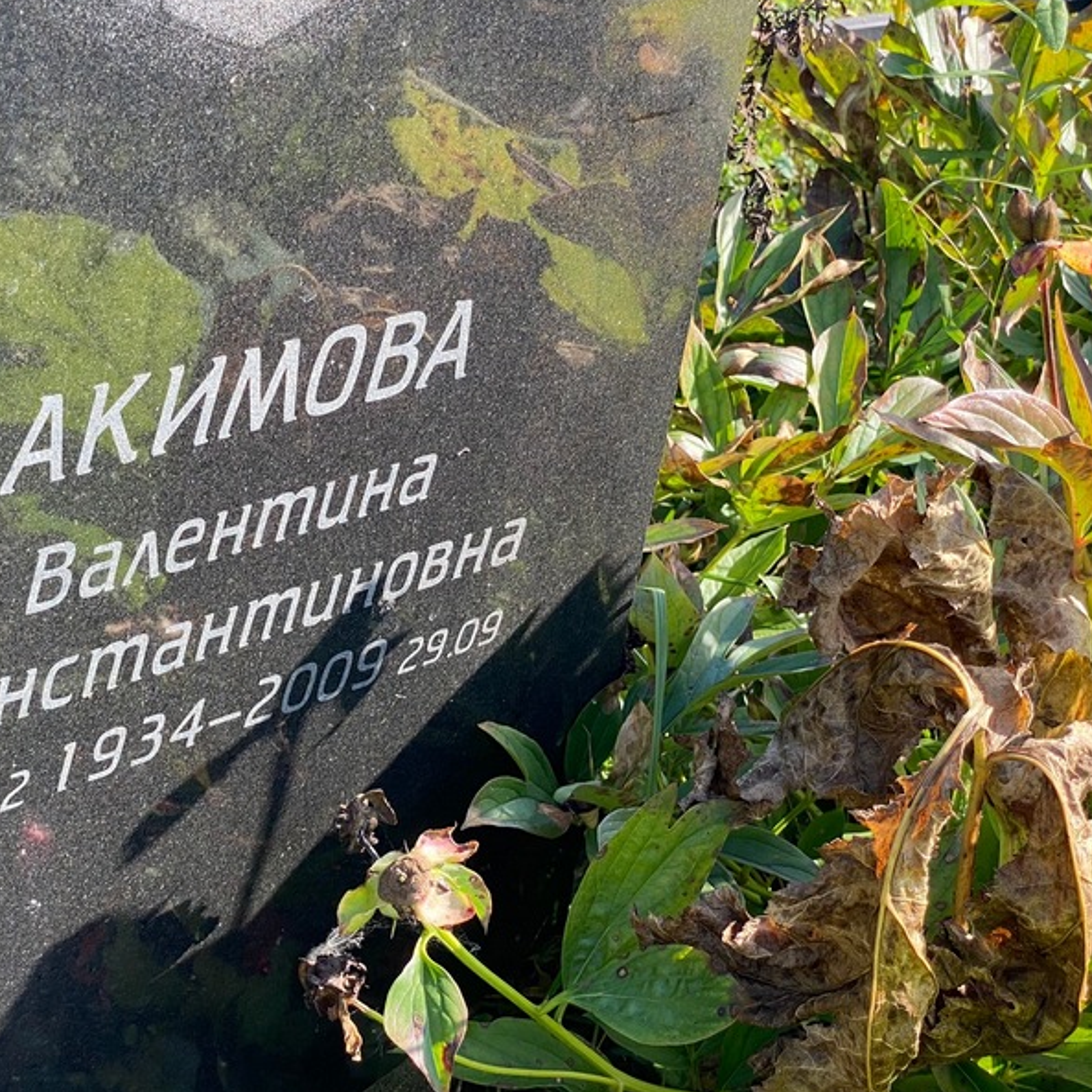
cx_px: 370
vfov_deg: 27.7
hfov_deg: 27.6
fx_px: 2213
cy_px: 547
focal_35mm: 62
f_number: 2
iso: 20
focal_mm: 6
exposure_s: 1/201
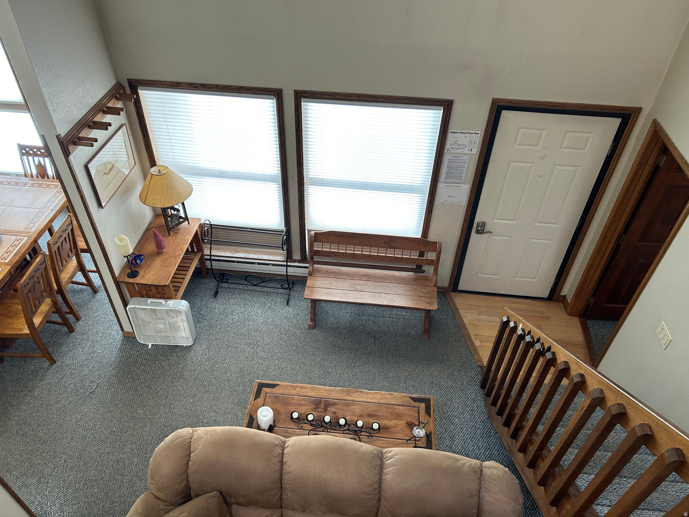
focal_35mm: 26
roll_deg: -1.3
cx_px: 344
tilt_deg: -42.3
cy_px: 258
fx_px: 518
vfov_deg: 53.1
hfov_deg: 67.3
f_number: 1.5
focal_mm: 5.7
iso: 50
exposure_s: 1/121
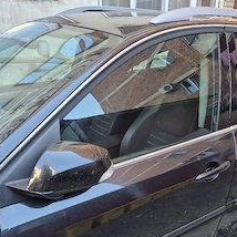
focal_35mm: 38
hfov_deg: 43.6
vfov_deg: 42.3
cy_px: 183
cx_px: 144
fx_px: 294
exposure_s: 1/182
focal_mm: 5.4
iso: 125
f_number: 1.8
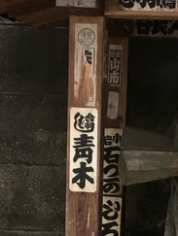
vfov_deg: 13.4
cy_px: 287
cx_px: 135
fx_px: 978
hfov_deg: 10.4
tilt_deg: -10.0
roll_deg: -1.4
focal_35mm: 143
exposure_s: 1/40
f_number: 2.2
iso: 25
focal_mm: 4.15
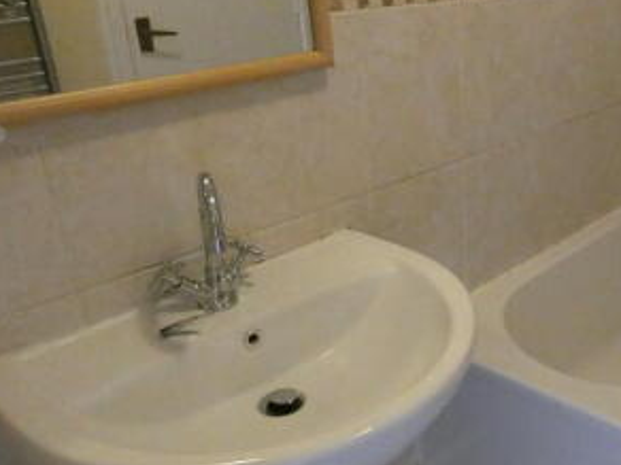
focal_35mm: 40
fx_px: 718
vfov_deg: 35.9
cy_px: 216
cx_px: 580
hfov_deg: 42.2
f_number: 2.8
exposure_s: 1/60
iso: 1250
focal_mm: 3.6
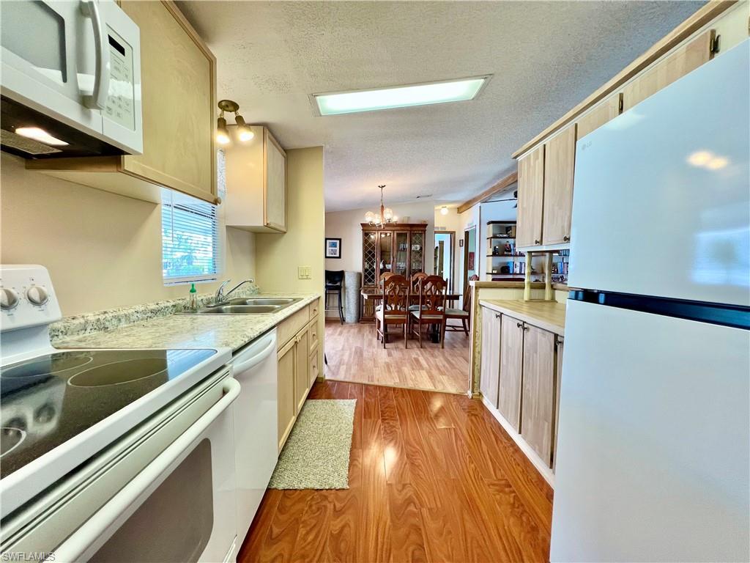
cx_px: 375
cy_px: 282
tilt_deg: -2.9
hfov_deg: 106.2
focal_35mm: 13
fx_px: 282
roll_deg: -1.2
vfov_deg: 89.9
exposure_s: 1/120
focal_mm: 1.57
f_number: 1.8
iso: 160
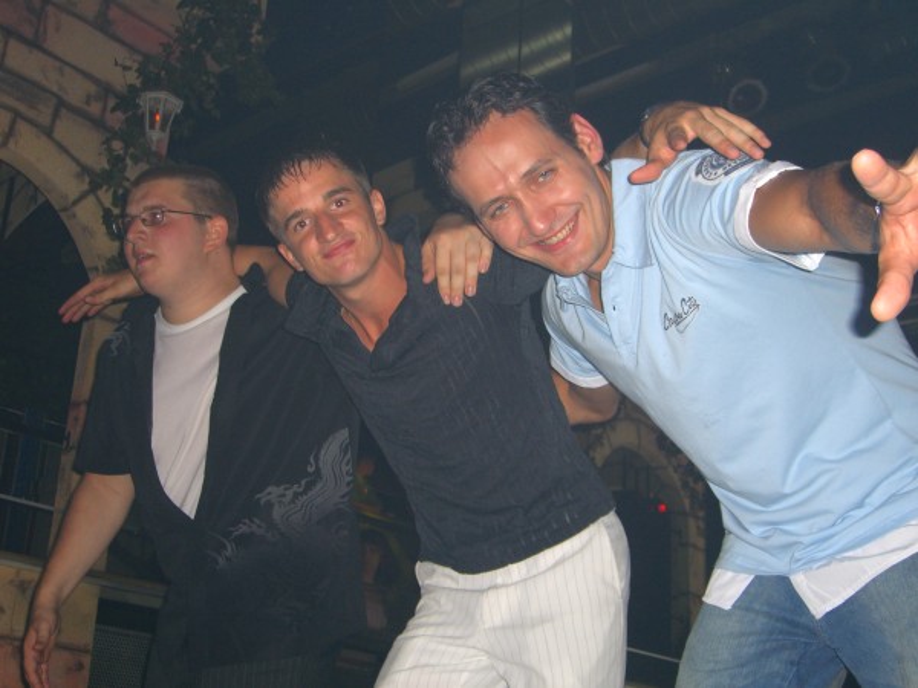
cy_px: 344
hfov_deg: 41.2
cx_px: 459
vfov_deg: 31.5
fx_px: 1220
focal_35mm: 46
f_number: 3.1
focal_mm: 9.5
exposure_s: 1/60
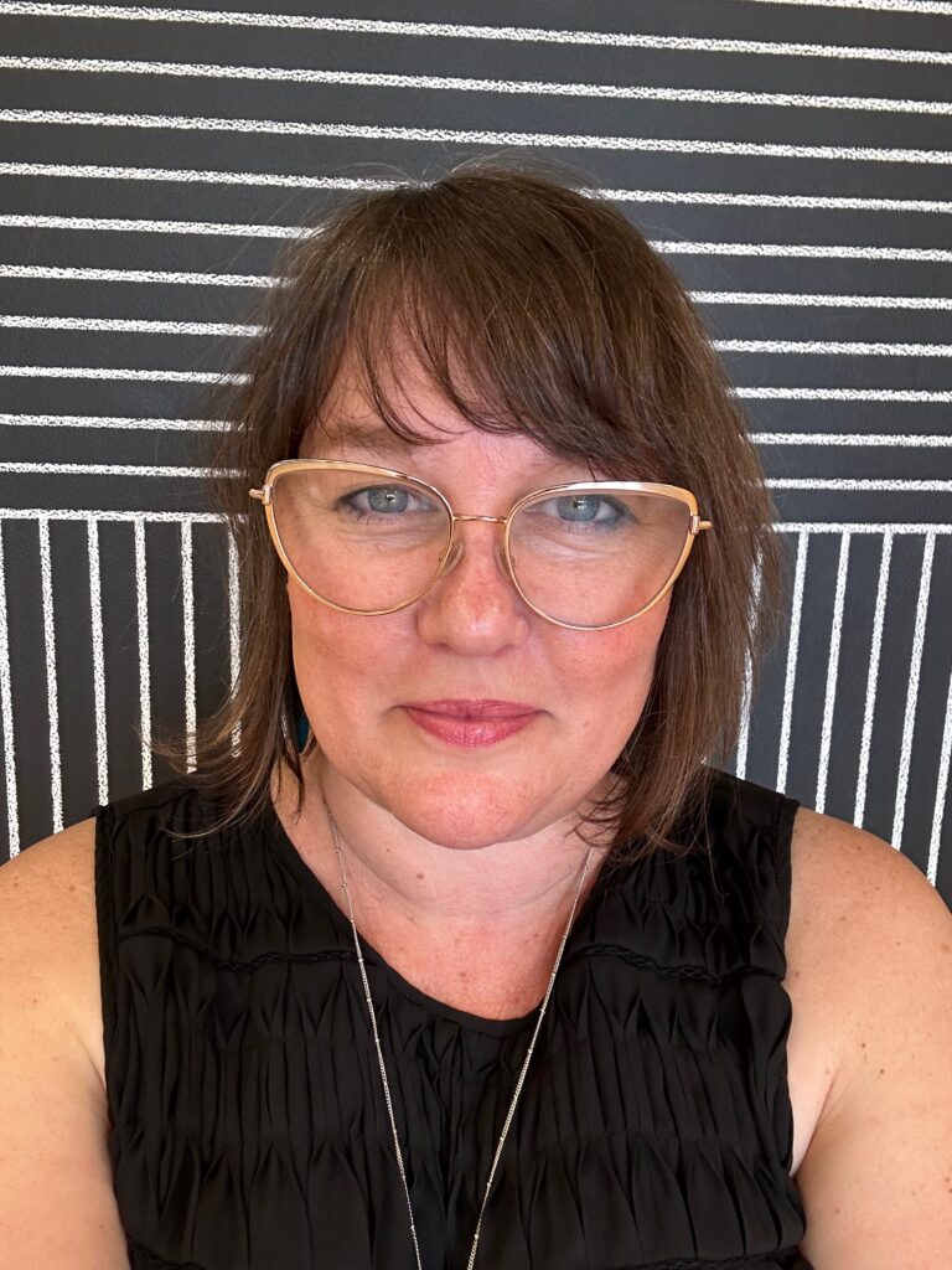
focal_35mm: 30
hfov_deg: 46.8
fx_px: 1100
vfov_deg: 60.0
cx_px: 476
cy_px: 635
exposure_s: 1/60
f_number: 1.9
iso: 80
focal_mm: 2.69
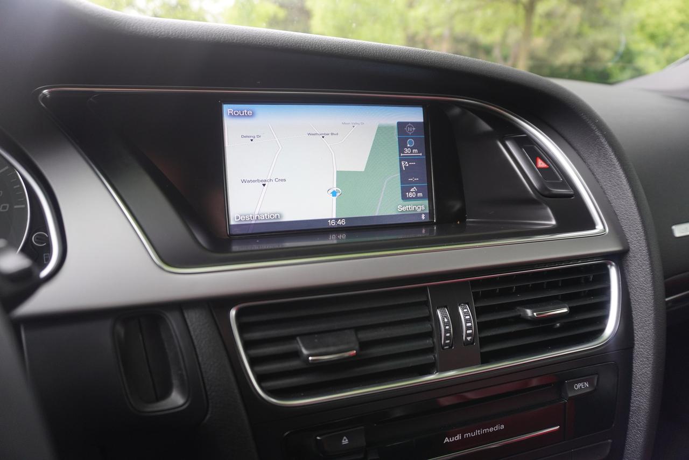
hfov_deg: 73.7
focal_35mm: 24
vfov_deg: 53.2
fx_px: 459
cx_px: 344
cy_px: 230
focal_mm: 16
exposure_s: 1/60
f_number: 4
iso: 500
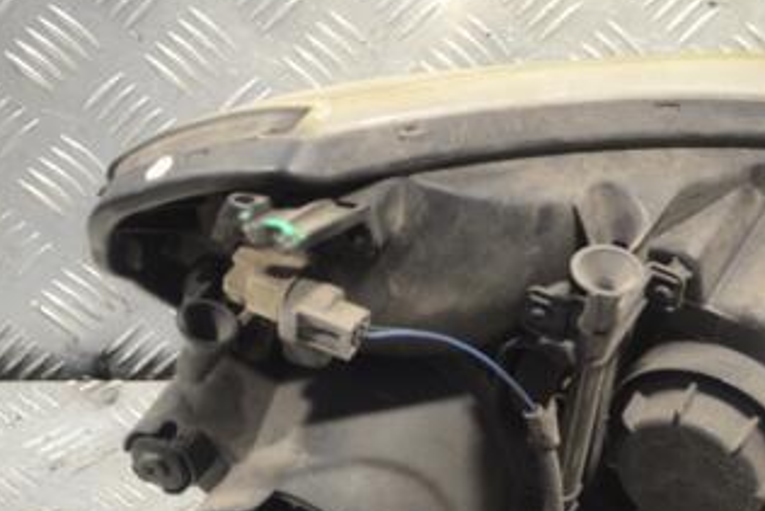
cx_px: 671
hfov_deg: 17.7
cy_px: 371
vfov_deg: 12.0
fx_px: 2423
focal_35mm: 114
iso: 360
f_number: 5.3
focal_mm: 40
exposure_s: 1/30
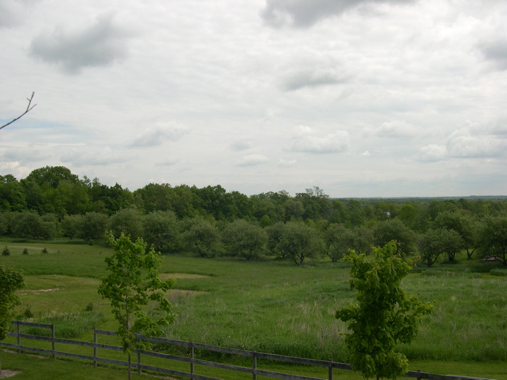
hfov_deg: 49.0
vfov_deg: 37.7
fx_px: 557
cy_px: 190
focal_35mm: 38
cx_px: 254
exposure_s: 1/305
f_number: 7.6
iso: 100
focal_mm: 8
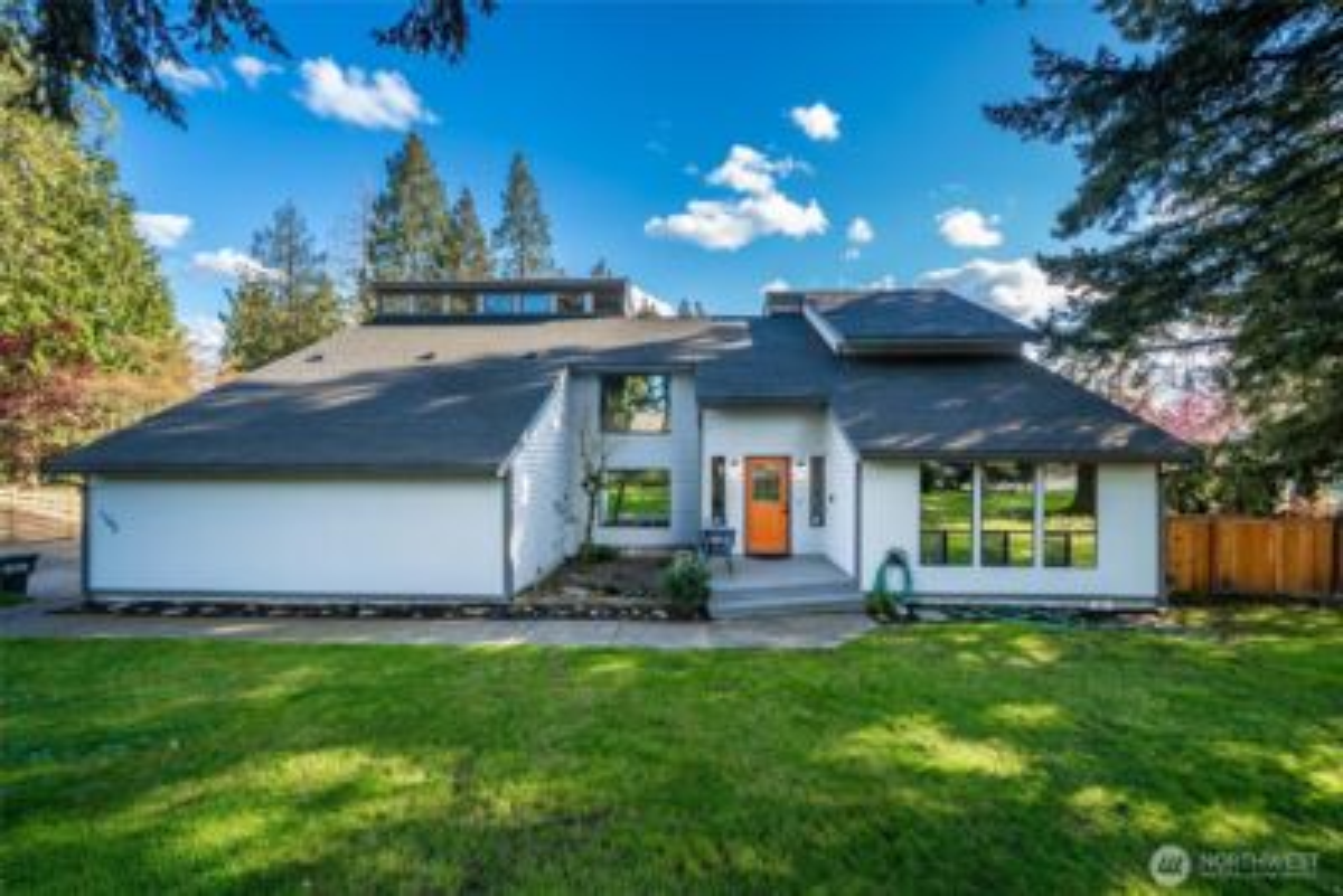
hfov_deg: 104.2
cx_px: 672
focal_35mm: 14
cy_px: 448
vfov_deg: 81.3
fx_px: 522
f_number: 7.1
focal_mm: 14
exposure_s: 1/60
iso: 100
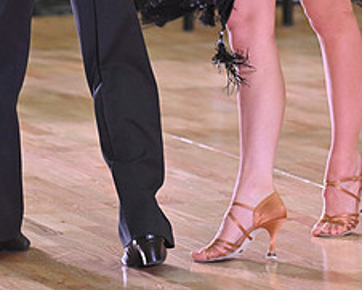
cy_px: -138
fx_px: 3998
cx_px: 207
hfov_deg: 5.2
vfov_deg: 4.1
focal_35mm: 373
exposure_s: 1/320
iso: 2500
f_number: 4.5
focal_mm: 155
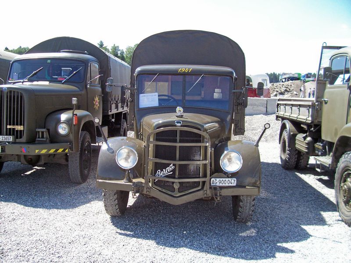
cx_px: 176
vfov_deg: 41.8
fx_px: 345
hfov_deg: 54.0
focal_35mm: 34
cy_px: 132
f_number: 2.7
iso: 80
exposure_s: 1/536
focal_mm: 5.6
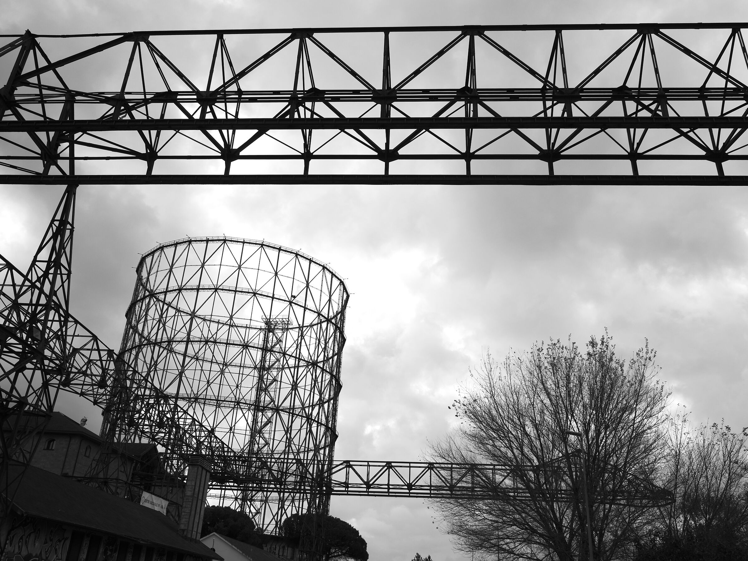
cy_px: 280
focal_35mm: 30
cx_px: 374
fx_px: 648
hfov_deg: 60.0
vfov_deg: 46.8
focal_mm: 15
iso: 100
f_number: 5.6
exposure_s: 1/800
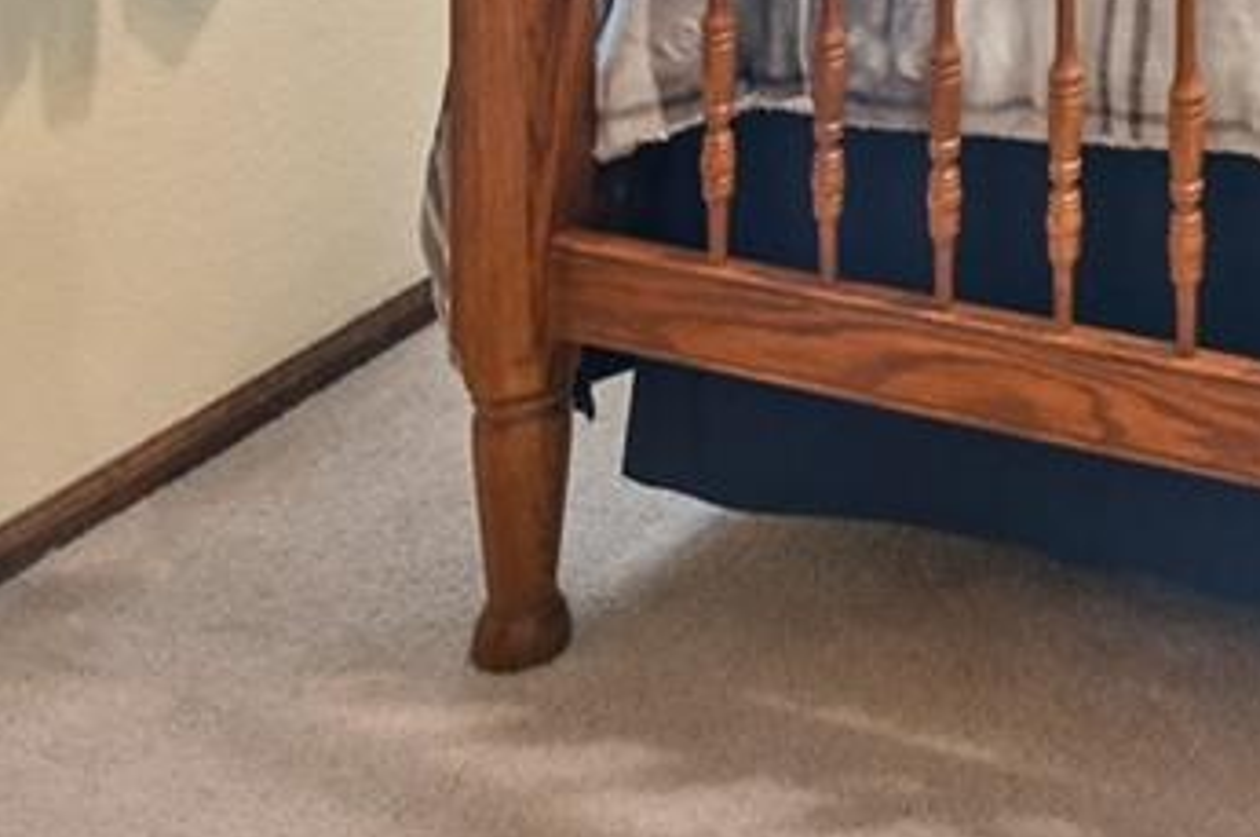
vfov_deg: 15.8
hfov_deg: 26.4
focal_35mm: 65
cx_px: 1633
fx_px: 2272
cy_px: -890
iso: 400
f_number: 10
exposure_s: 1/6
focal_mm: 14
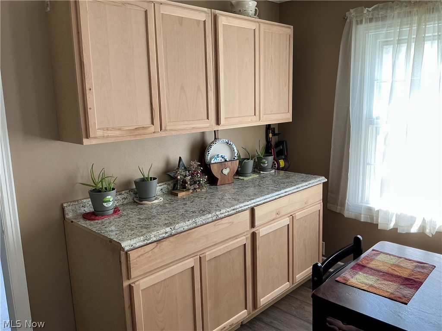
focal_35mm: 29
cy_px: 166
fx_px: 370
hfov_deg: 61.7
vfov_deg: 48.2
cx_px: 221
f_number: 1.8
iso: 40
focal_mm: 3
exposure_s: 1/60
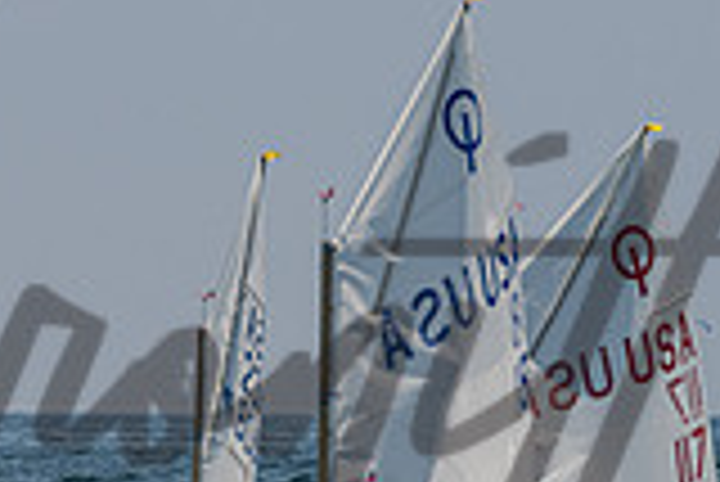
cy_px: 353
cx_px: 129
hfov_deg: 2.7
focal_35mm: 752
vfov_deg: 1.8
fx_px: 15053
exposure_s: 1/2000
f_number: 8
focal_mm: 200
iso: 320
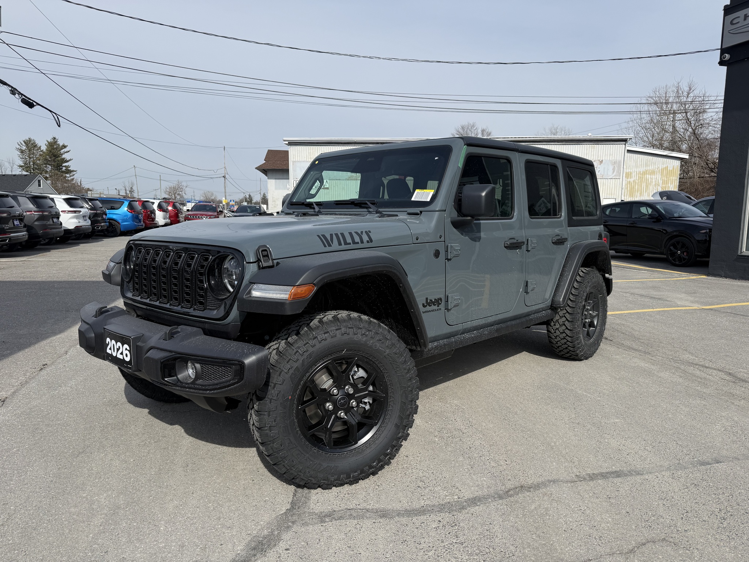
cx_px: 374
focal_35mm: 24
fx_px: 519
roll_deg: -0.2
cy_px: 281
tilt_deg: -8.0
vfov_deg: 56.8
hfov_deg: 71.6
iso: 80
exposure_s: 1/5319
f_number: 1.78
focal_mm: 6.76
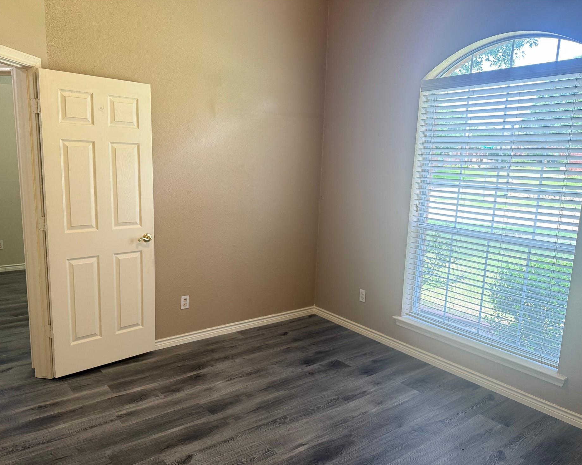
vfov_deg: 54.9
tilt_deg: -9.3
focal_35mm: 26
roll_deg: -1.7
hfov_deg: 66.0
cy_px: 239
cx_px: 273
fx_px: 448
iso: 250
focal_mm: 6.76
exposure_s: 1/60
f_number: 1.78
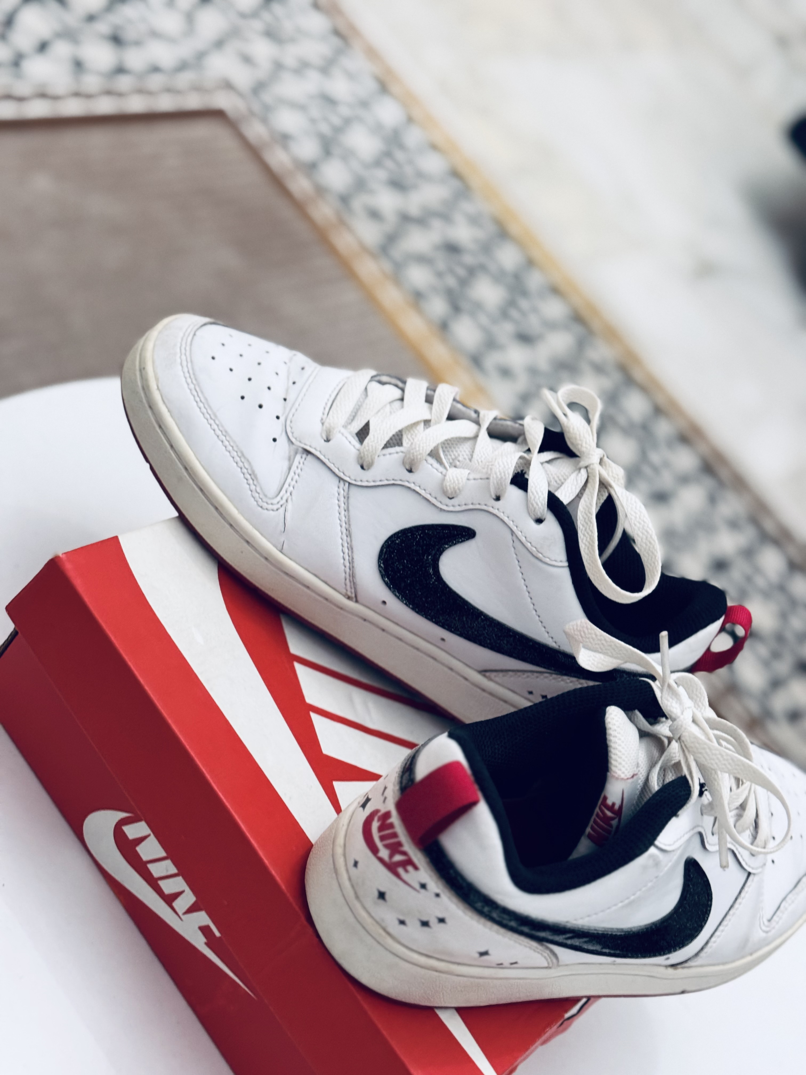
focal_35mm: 48
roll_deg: -42.7
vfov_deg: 39.7
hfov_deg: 30.3
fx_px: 1490
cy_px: 538
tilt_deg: -36.0
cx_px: 403
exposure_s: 1/20
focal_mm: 6.76
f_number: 1.78
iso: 800
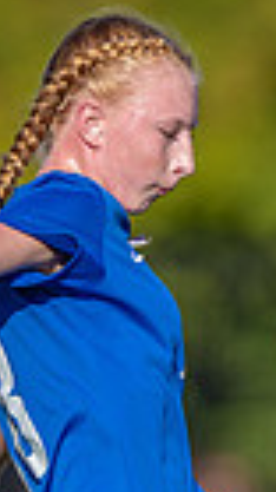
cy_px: 712
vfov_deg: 1.0
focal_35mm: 2089
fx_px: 27229
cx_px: 81
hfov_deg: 0.6
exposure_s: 1/1000
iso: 72
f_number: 3.2
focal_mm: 400
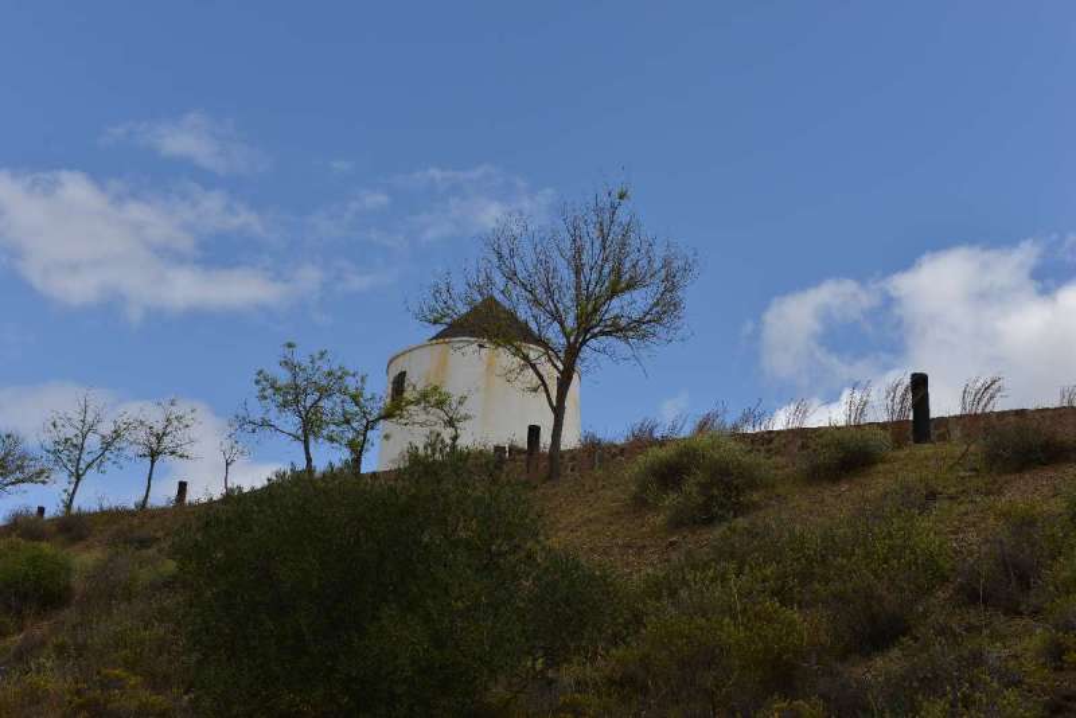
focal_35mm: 50
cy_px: 359
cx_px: 538
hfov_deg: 39.6
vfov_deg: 27.0
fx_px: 1495
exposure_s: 1/400
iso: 125
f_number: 9
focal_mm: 50
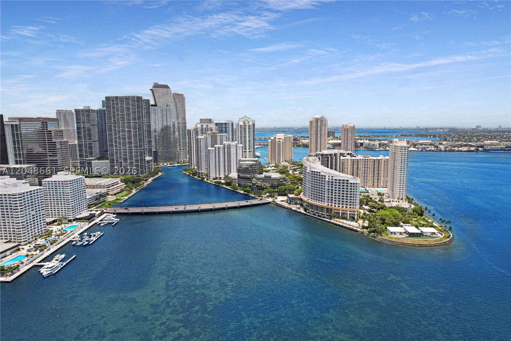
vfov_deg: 57.2
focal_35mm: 22
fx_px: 312
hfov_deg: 78.6
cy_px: 170
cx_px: 256
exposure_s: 1/640
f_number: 2.8
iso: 100
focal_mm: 8.38
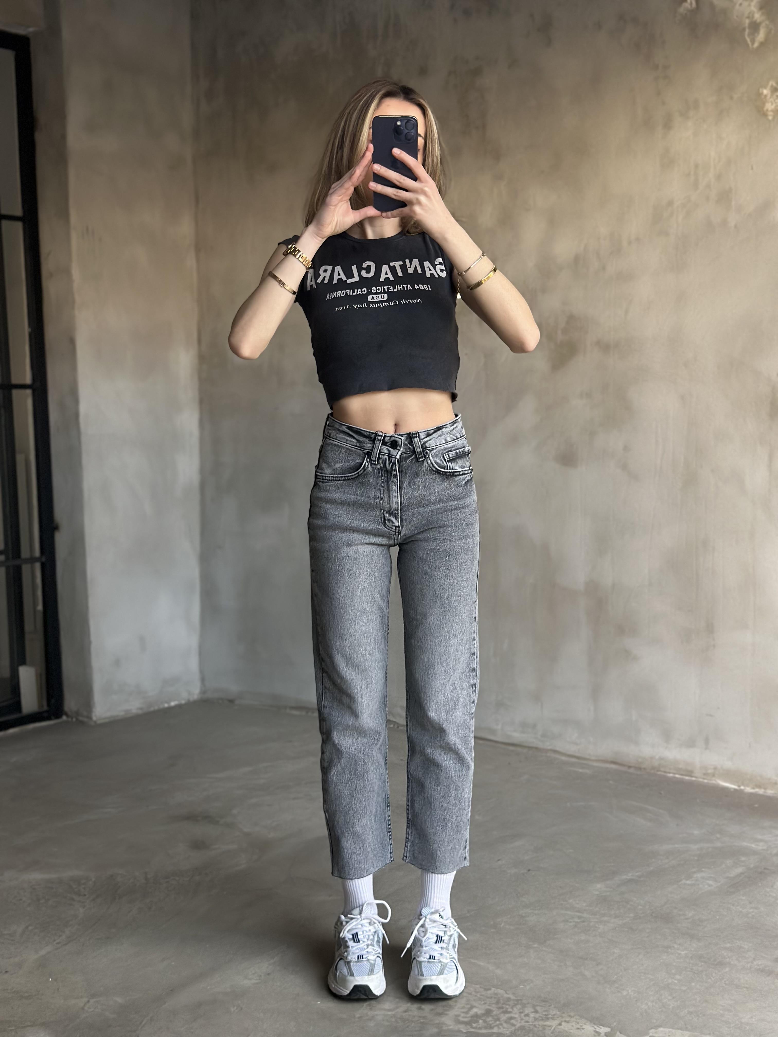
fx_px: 1438
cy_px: 518
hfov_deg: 30.3
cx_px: 389
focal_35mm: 48
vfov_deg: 39.7
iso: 250
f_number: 1.78
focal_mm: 6.86
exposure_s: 1/60
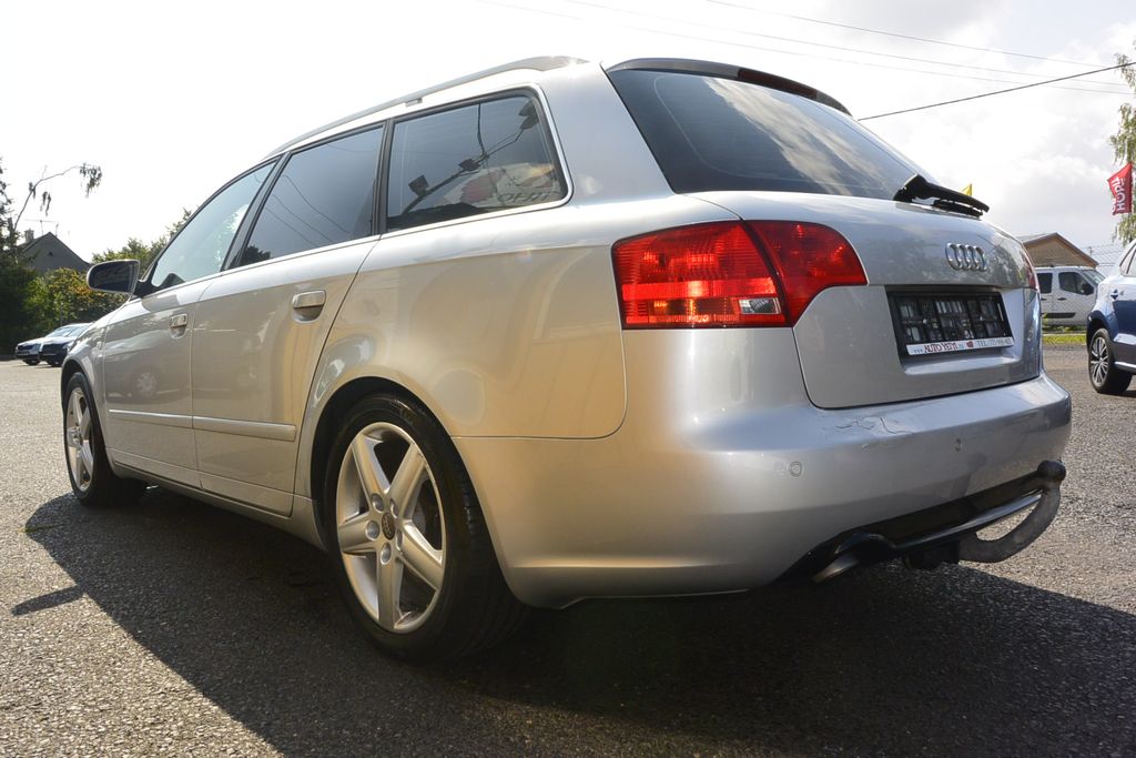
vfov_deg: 47.9
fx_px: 852
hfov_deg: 67.4
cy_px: 379
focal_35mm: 27
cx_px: 568
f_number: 10
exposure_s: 1/250
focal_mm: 10
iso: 160
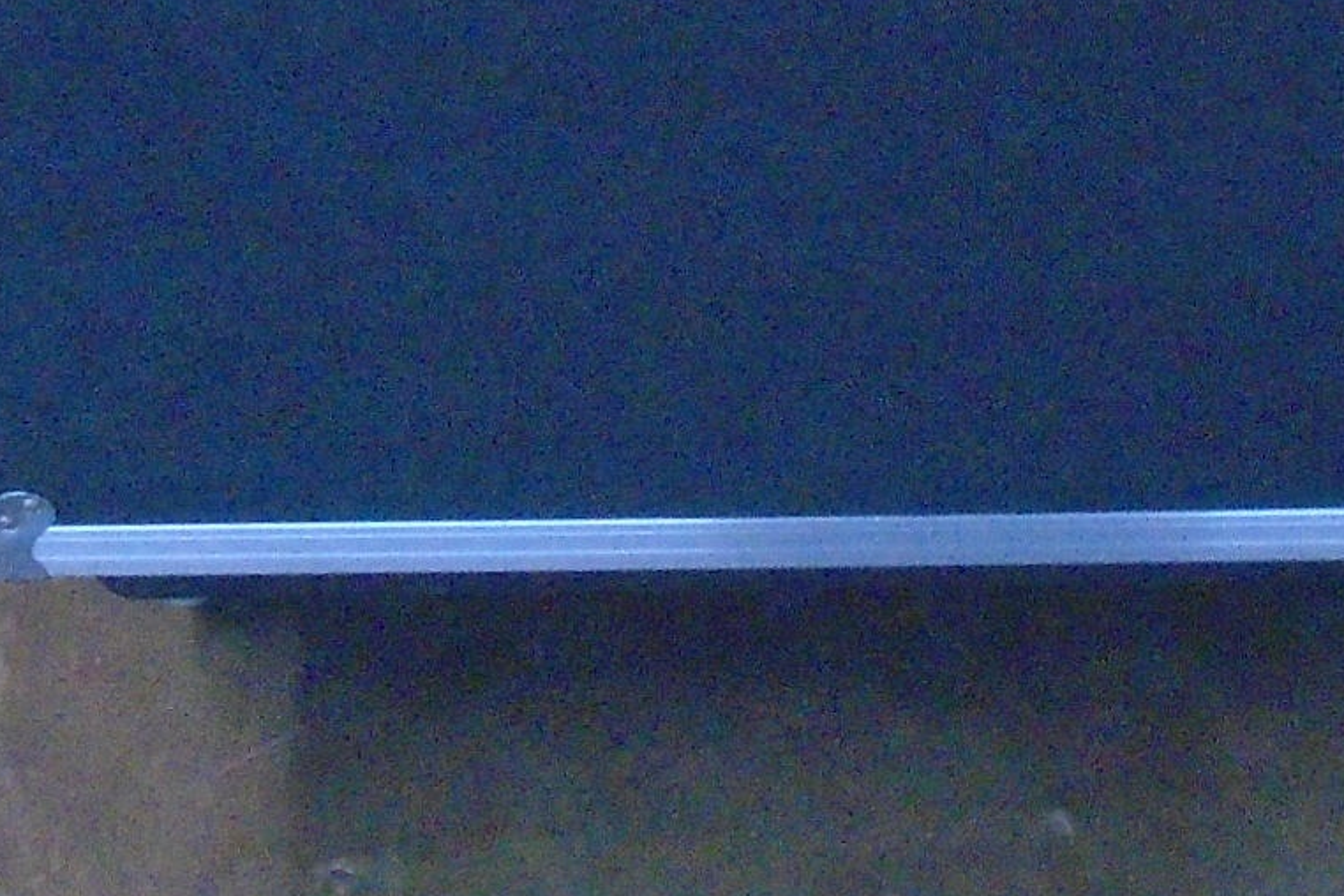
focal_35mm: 92
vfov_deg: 14.1
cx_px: 1034
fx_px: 3434
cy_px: -335
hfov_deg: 21.9
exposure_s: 1/25
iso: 800
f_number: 3.2
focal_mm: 4.6
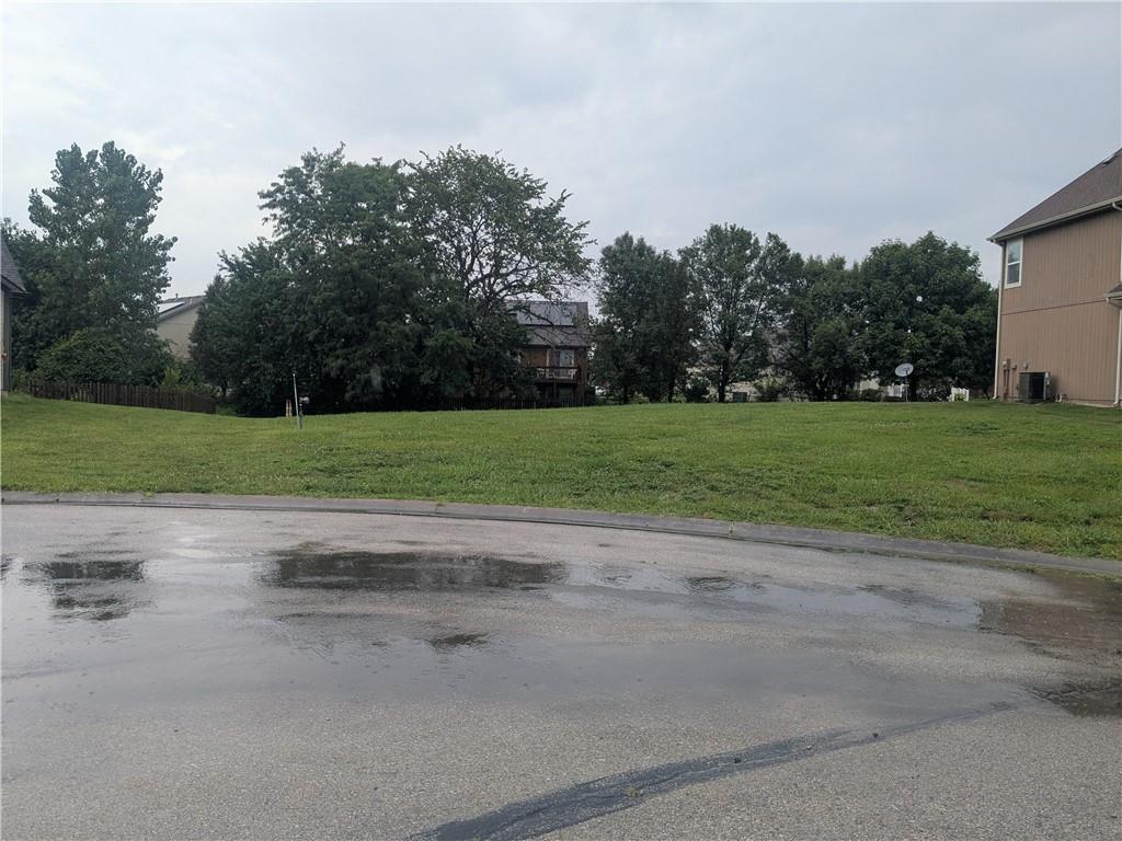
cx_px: 561
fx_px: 875
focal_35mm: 27
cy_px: 420
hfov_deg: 65.3
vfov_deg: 51.4
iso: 54
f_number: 1.73
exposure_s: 1/2128
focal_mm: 4.38
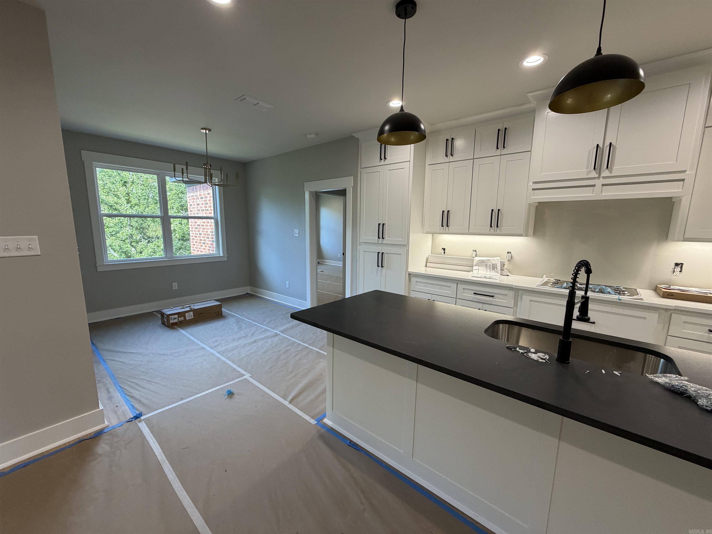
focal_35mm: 14
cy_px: 267
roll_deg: +0.0
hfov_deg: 102.1
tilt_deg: -8.6
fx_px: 288
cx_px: 356
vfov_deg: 85.7
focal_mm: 2.22
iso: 200
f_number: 2.2
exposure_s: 1/120
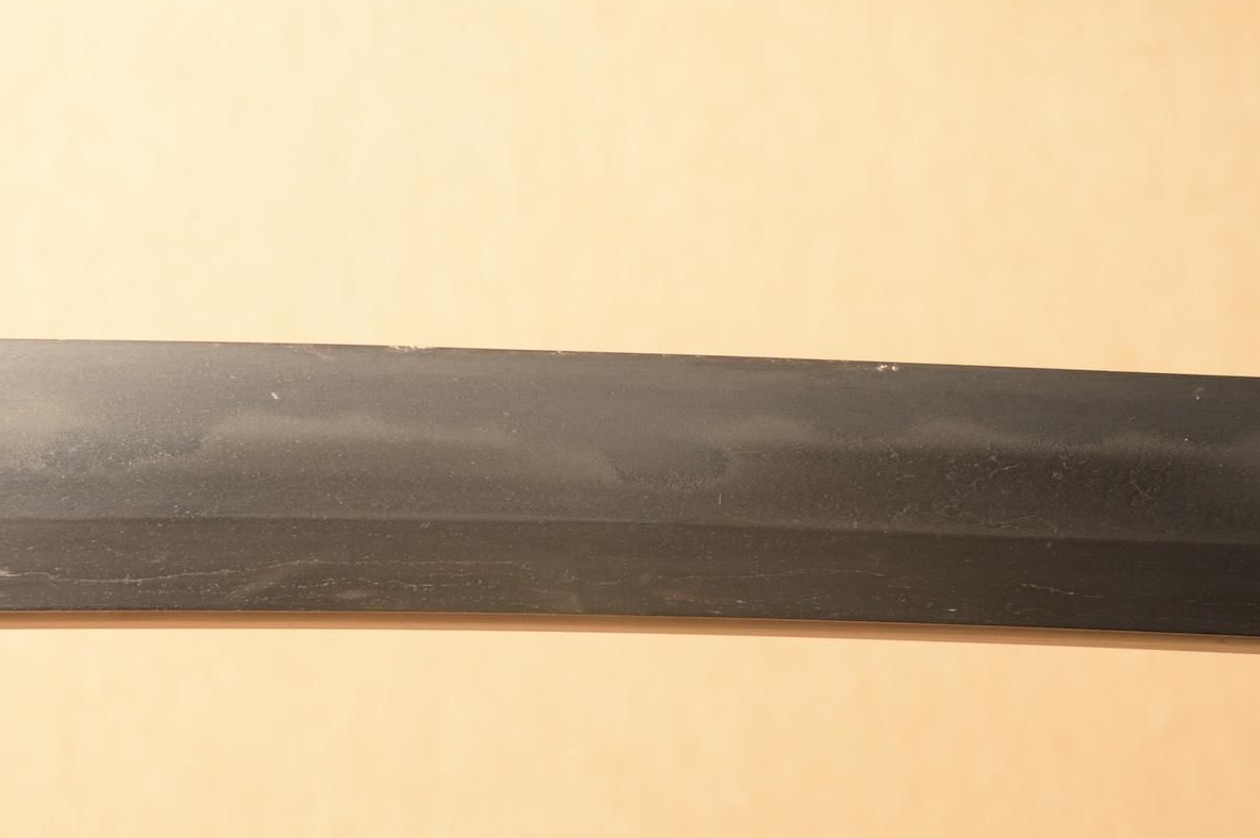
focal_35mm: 124
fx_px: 4336
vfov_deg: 11.0
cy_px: 400
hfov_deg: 16.5
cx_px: 535
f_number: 11
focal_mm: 70
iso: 400
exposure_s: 1/1.6
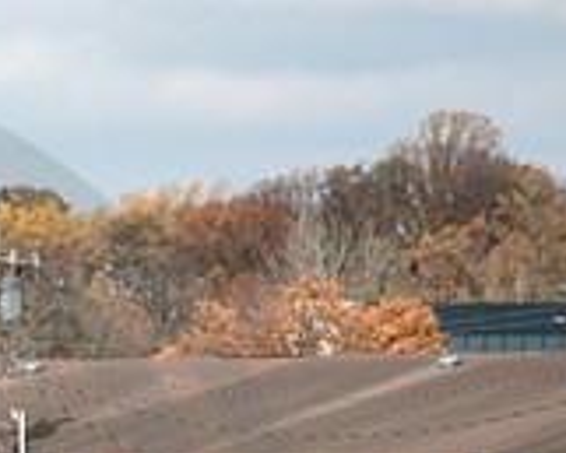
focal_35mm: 676
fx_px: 11331
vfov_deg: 2.3
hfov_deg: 2.9
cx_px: -295
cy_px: 676
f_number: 5
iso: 250
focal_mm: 200
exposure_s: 1/1600
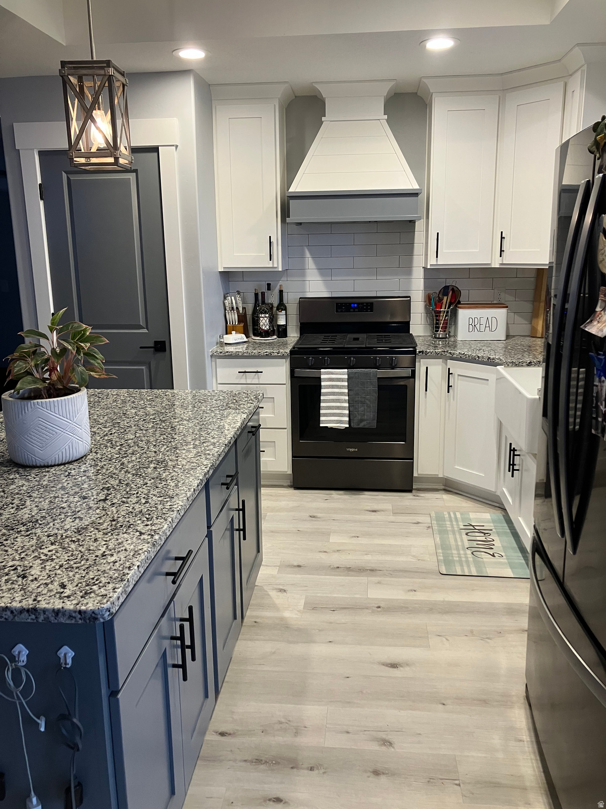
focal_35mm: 28
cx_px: 303
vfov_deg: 63.4
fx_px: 654
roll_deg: +0.4
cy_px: 404
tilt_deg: -10.8
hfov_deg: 49.7
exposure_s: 1/60
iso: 80
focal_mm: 3.99
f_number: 1.8
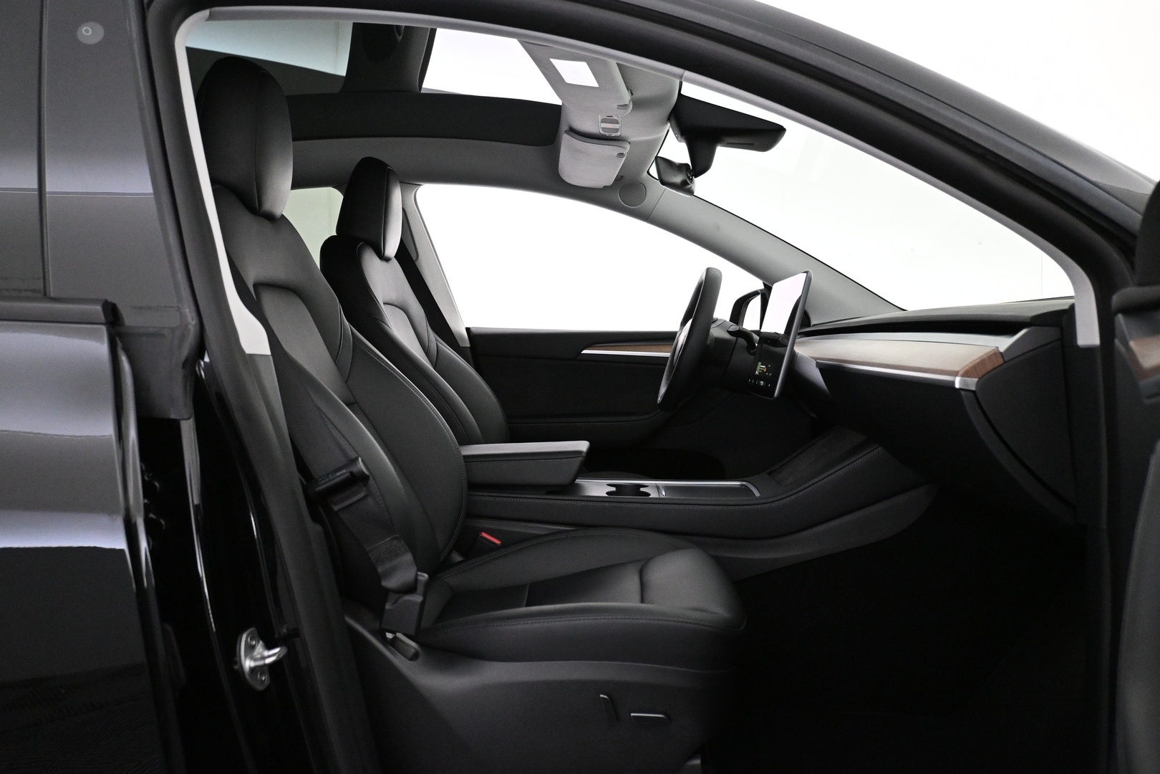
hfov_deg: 64.6
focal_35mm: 28
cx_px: 580
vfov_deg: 45.7
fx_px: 918
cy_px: 387
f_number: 3.8
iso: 4000
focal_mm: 19
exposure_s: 1/100
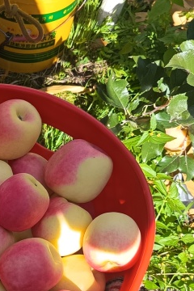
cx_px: -48
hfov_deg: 17.4
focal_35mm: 74
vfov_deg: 26.7
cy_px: 242
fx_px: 598
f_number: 1.75
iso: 309
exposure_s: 1/600
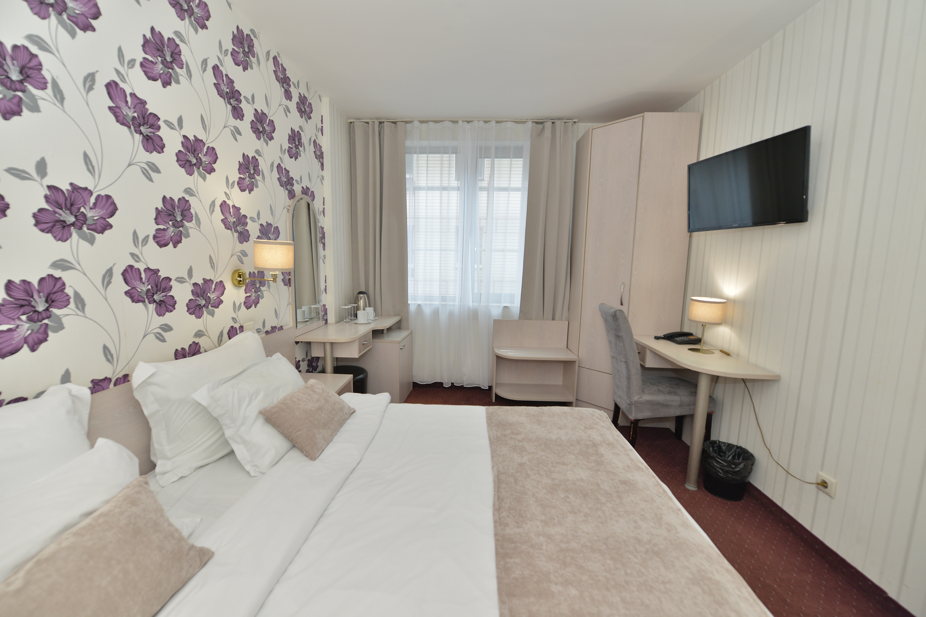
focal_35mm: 14
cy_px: 308
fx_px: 360
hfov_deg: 104.3
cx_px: 463
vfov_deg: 81.2
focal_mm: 14
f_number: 5
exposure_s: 1/125
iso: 560
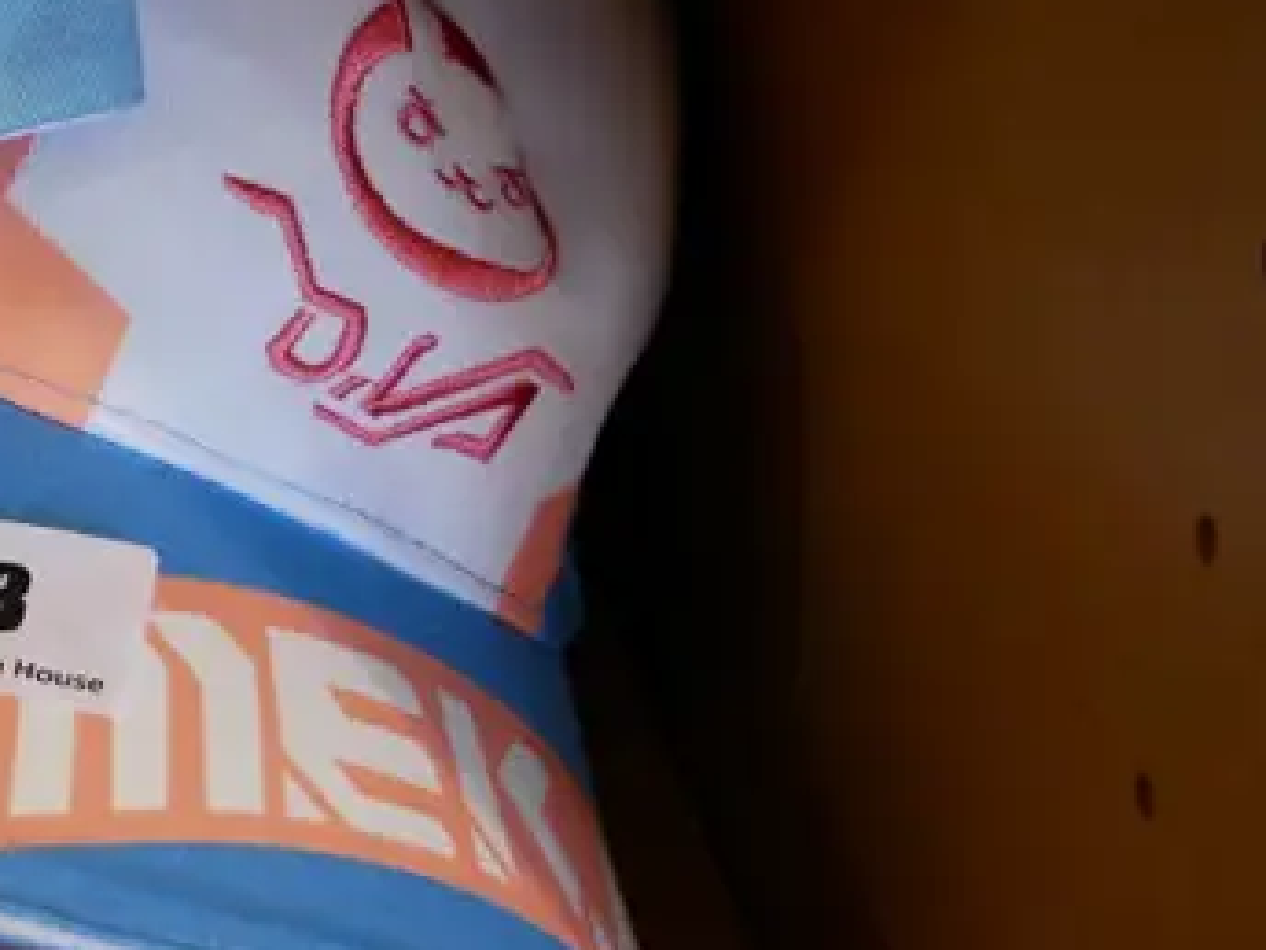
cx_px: -604
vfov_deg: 12.4
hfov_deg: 15.4
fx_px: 4352
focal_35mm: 119
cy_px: 317
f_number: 4.1
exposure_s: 1/60
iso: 500
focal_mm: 20
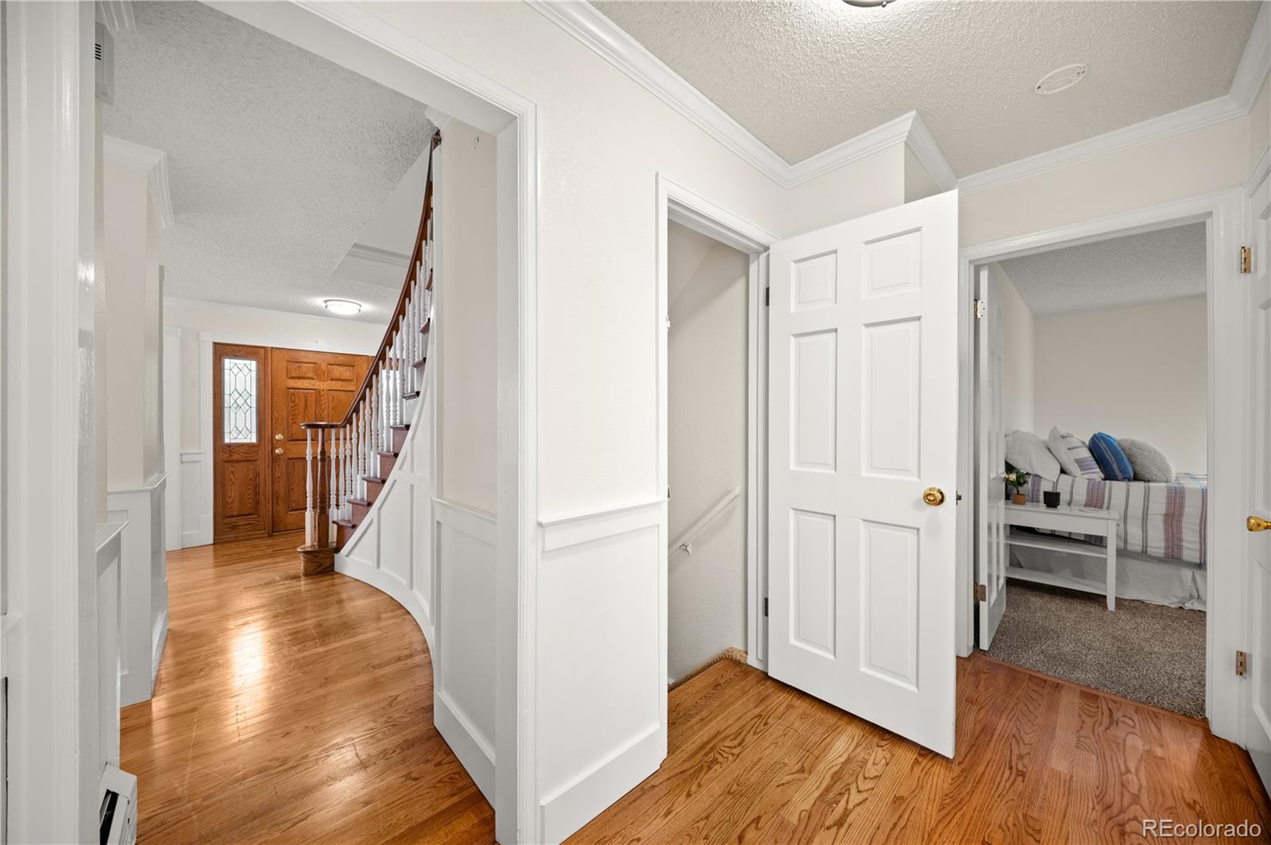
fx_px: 423
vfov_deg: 89.9
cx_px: 636
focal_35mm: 12
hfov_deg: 112.7
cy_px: 422
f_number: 11
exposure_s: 1/4
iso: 400
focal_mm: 12
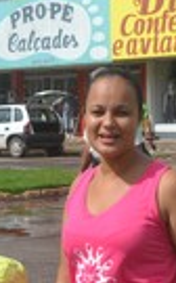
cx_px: 61
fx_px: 1101
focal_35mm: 143
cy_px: 233
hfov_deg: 9.1
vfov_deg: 14.5
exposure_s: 1/320
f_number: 9
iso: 100
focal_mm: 28
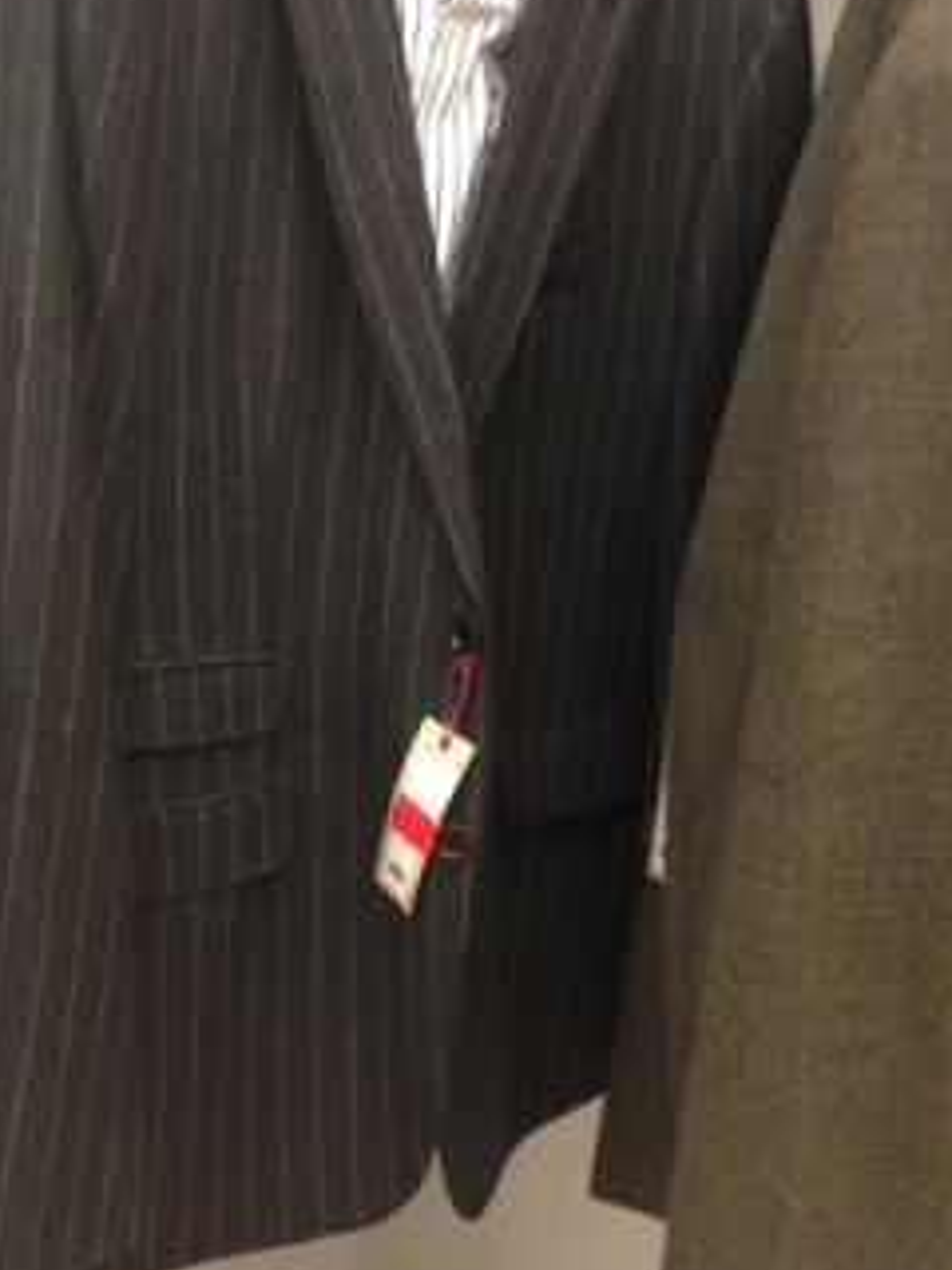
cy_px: 425
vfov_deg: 34.6
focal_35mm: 55
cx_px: 452
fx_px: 2017
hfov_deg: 26.6
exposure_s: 1/20
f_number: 2.4
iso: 250
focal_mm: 4.13
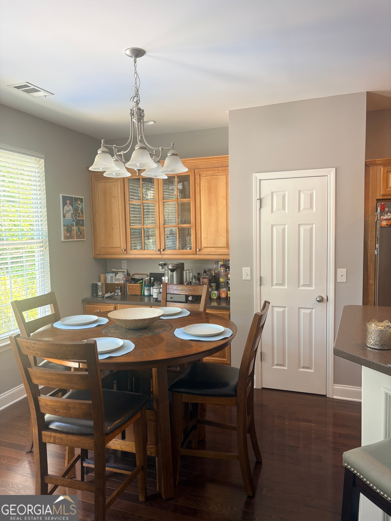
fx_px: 392
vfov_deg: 67.3
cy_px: 260
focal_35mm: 26
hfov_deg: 53.1
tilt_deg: -3.1
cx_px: 196
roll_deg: +1.5
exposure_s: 1/60
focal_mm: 5.96
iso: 64
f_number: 1.6
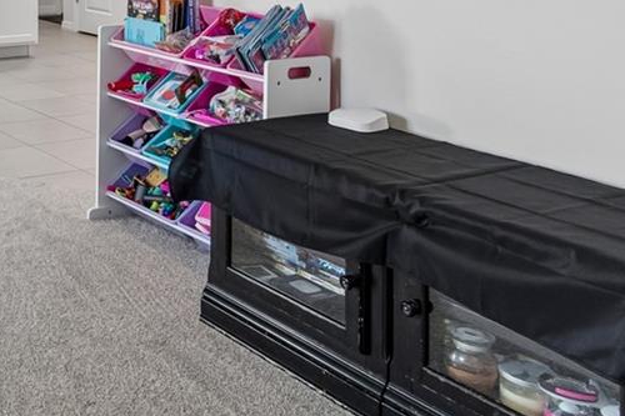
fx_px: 833
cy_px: -95
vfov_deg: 25.0
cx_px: -145
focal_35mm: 48
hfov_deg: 32.9
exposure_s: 1/5
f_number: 7.1
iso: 100
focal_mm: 10
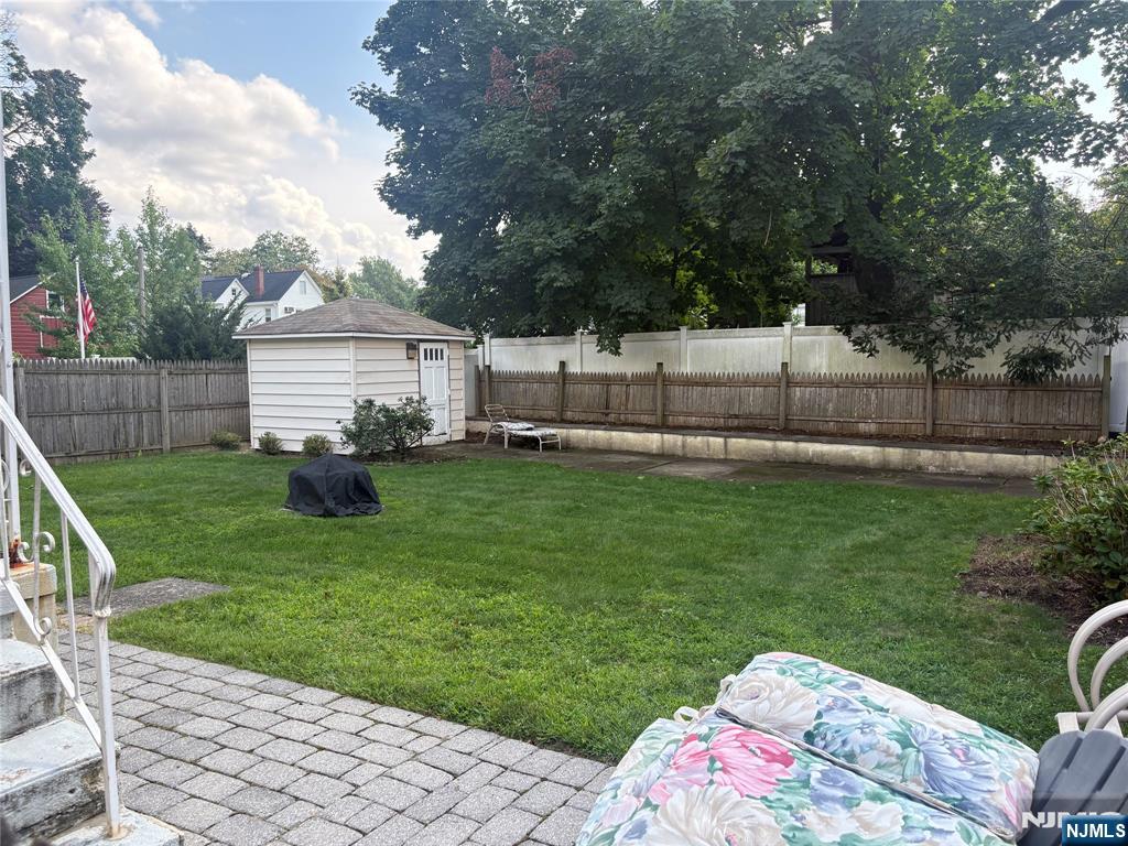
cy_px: 423
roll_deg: +0.2
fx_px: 847
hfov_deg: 67.3
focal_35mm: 26
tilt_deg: -5.4
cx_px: 564
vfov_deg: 53.1
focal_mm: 5.96
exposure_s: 1/680
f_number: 1.6
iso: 64
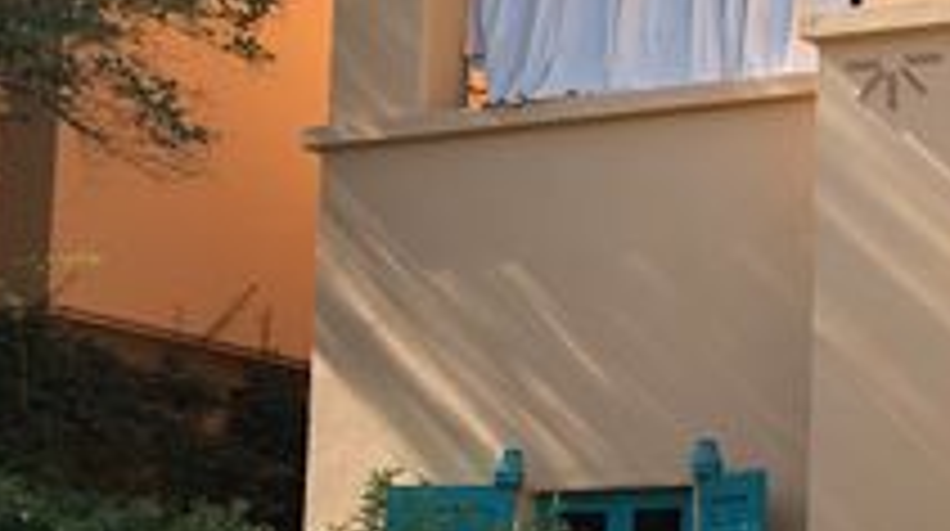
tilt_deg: +5.4
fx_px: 2264
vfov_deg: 13.3
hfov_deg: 21.4
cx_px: 1234
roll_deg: +0.1
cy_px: 490
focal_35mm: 90
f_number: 1.8
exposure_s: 1/631
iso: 20
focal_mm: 3.99
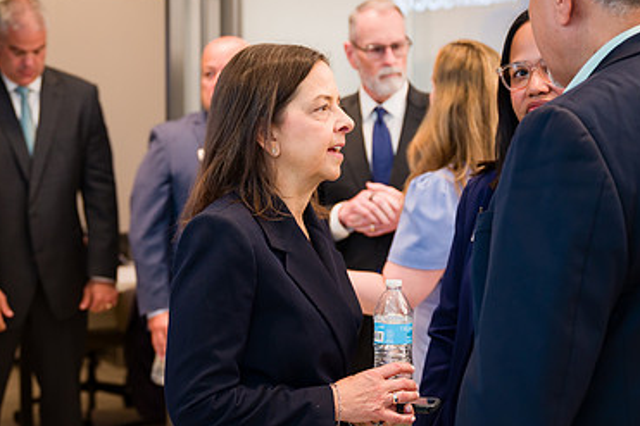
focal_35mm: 80
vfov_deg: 17.0
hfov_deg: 25.3
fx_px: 1422
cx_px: 267
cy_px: 226
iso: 800
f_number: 3.2
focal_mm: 51
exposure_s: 1/200
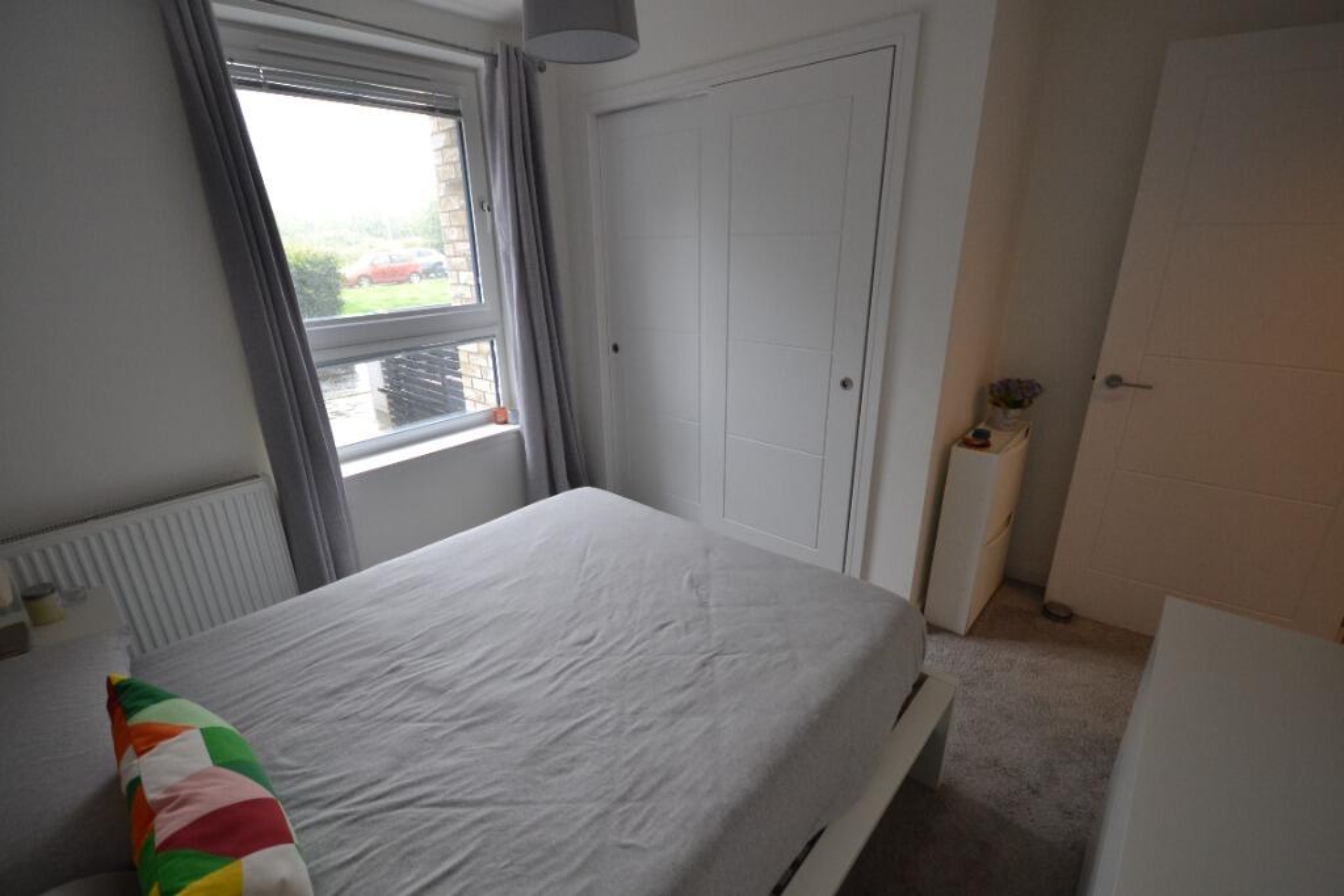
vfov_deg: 77.3
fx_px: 560
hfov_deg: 100.4
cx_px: 672
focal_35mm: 15
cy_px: 448
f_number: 4.5
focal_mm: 10
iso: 400
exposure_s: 1/80
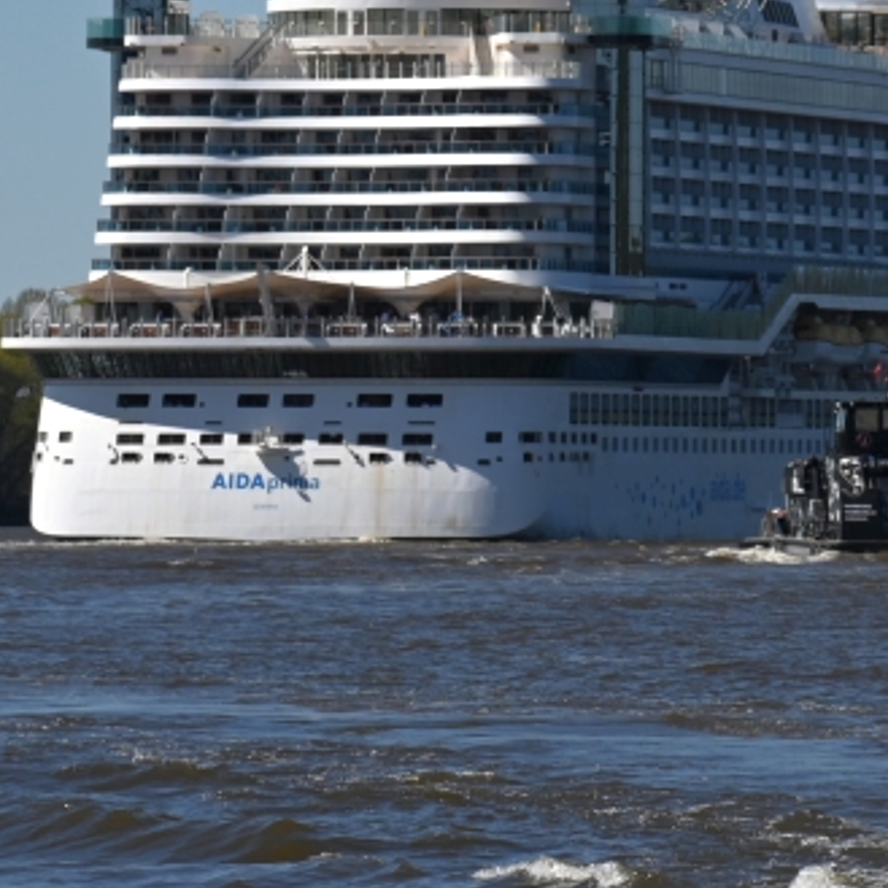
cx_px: 1015
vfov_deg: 5.5
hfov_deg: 5.5
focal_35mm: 318
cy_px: 244
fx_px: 9229
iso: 100
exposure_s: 1/800
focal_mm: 120
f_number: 7.1
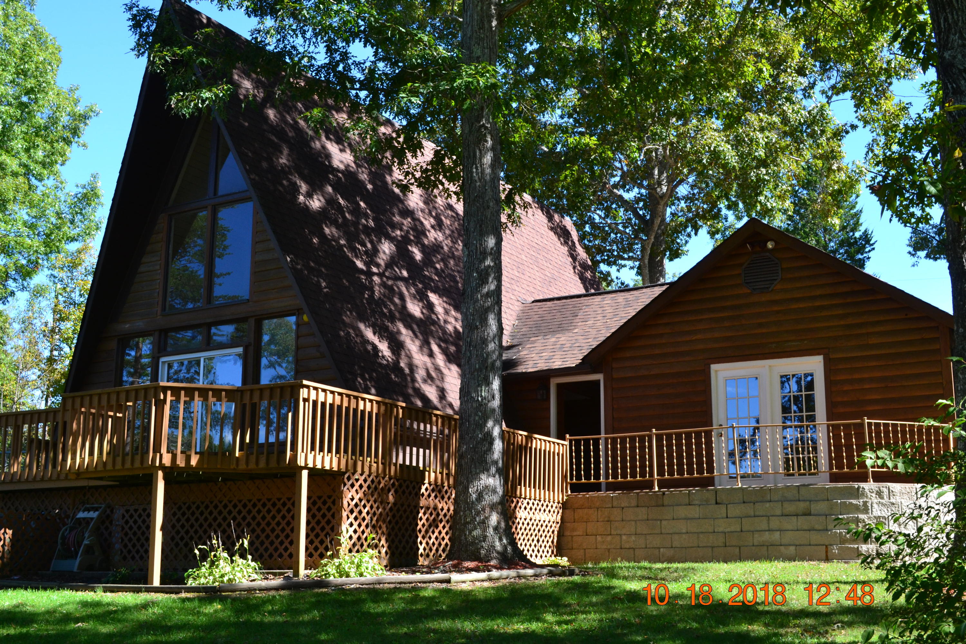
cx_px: 483
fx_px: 1167
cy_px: 322
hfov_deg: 45.0
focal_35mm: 44
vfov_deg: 30.8
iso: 400
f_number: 9
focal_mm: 29
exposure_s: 1/125
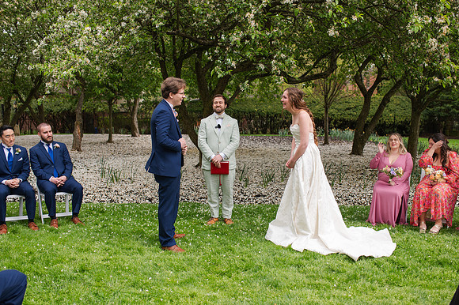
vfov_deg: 33.6
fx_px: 505
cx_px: 238
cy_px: 169
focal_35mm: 40
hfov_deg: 48.8
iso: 110
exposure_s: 1/640
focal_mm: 35
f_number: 3.2
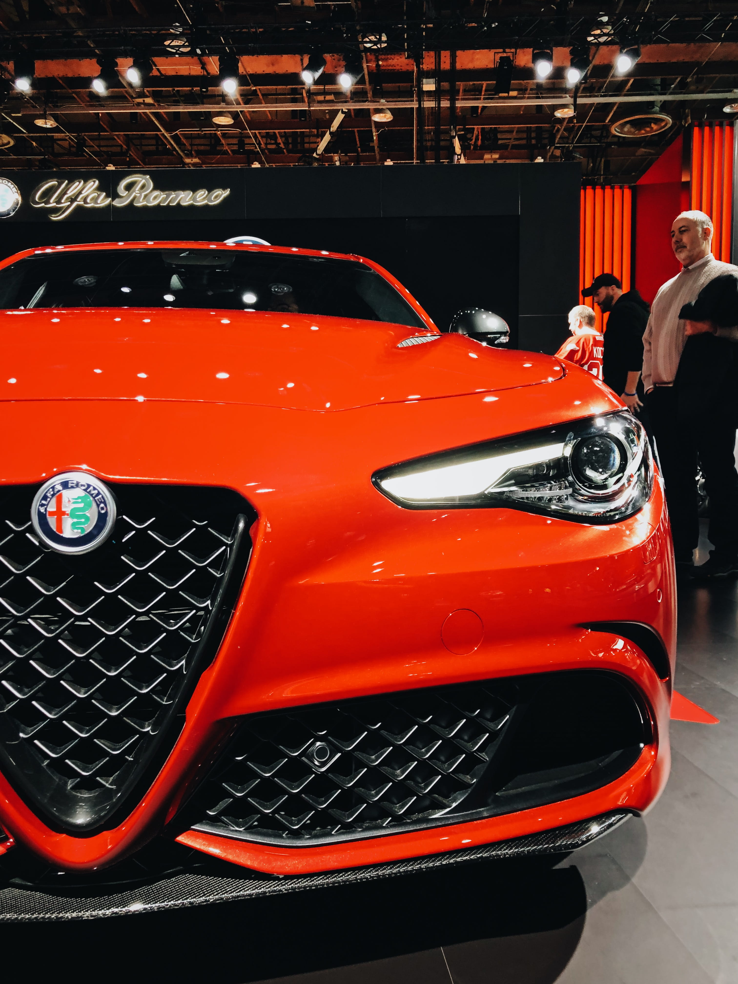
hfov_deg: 49.7
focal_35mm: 28
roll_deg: -1.5
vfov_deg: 63.4
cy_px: 492
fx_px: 796
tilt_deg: -3.8
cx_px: 369
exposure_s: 1/20
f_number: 1.8
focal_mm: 4
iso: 40
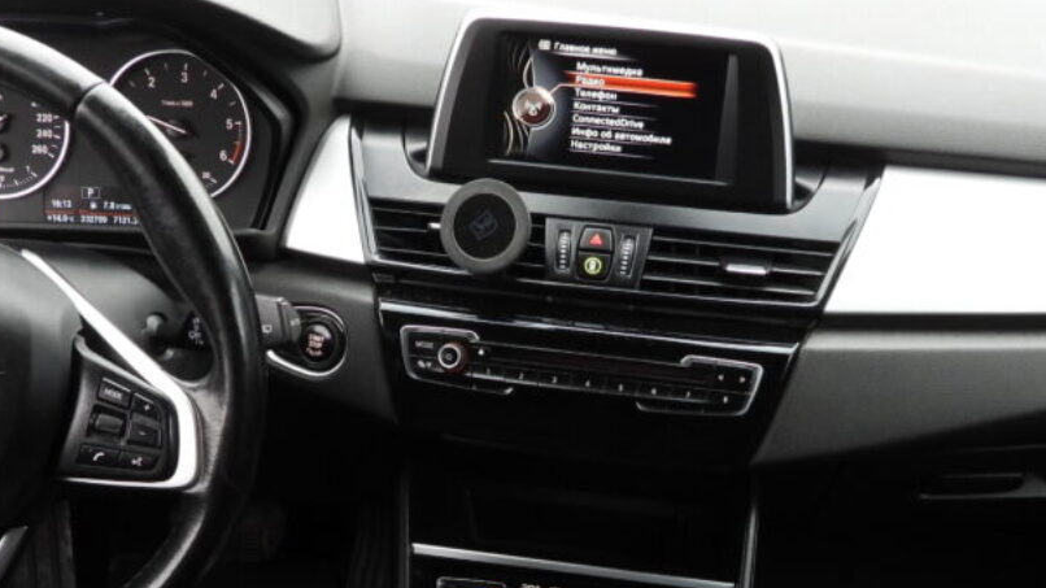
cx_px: 549
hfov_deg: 39.9
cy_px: 580
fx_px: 1442
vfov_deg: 22.2
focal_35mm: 52
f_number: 2.8
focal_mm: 4.3
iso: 160
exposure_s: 1/30
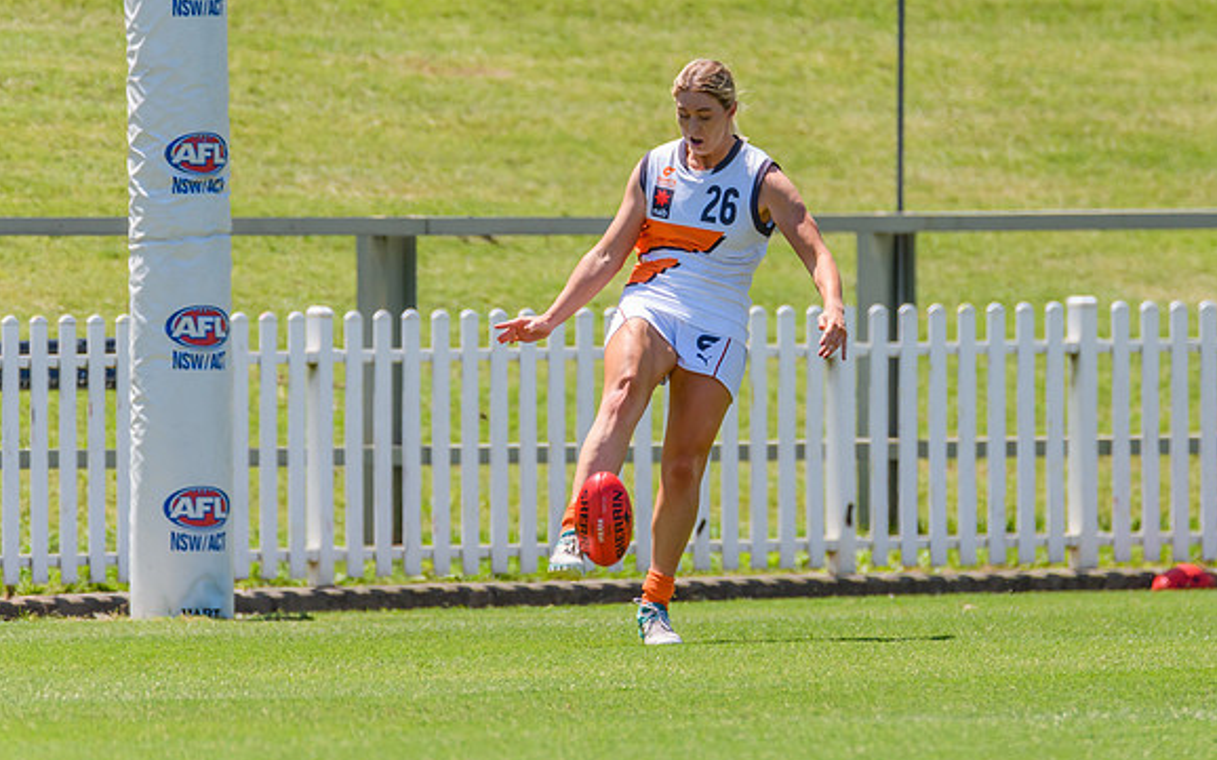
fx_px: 32398
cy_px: 339
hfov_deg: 2.2
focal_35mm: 977
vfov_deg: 1.3
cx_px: 737
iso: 800
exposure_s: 1/2000
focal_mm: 600
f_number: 7.1
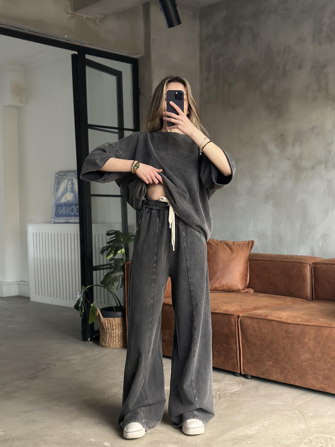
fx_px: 619
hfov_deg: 30.3
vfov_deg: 39.7
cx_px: 168
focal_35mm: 48
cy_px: 224
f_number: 1.78
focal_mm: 6.86
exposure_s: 1/40
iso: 500
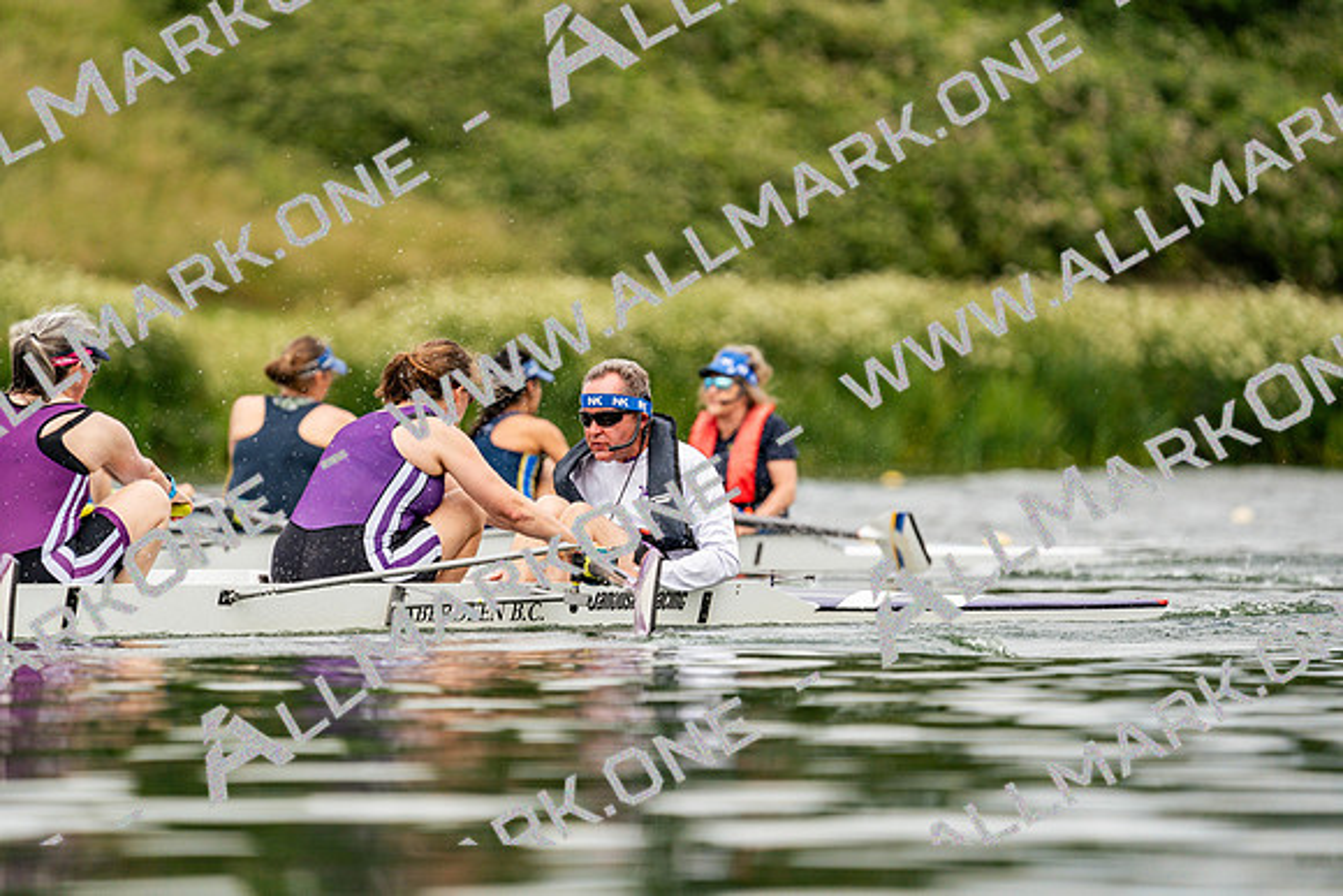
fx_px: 21492
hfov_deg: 3.6
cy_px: 448
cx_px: 672
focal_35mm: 576
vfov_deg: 2.4
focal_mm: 576
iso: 400
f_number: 6.3
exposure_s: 1/2000
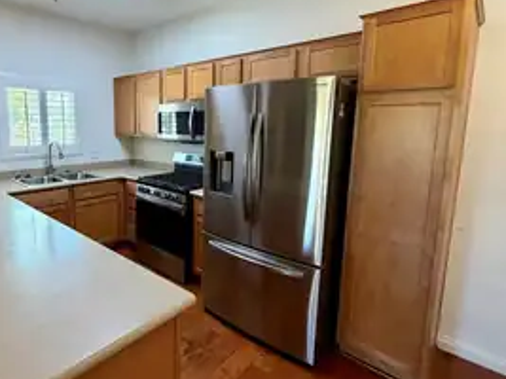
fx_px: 307
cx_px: 182
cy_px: 165
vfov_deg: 63.2
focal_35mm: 21
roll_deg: -1.0
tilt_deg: -8.0
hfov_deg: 77.2
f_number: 2.2
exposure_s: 1/120
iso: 320
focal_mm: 2.22
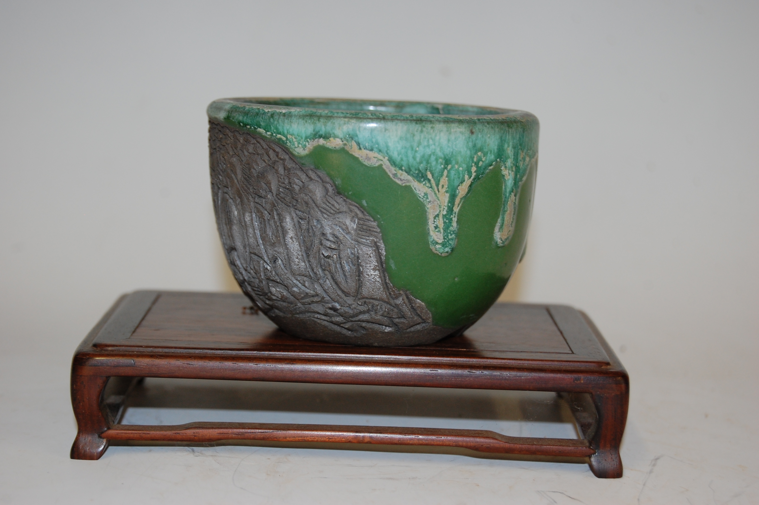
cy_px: 252
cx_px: 380
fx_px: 1738
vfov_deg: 16.5
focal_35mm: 82
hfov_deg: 24.6
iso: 400
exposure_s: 1/60
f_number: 5.6
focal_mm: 55
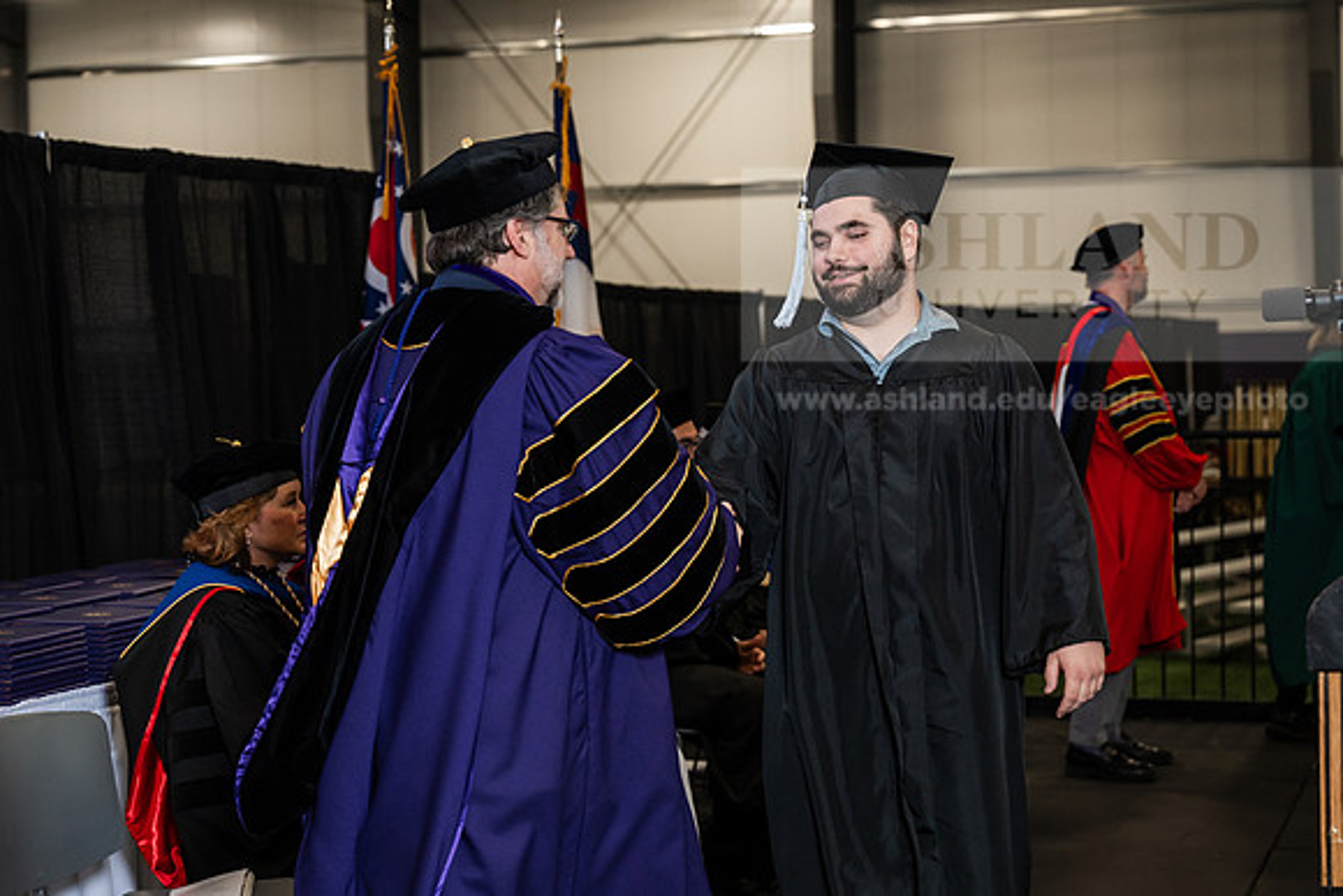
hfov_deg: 28.8
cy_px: 448
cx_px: 672
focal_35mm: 70
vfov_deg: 19.5
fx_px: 2612
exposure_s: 1/200
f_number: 4.5
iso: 1250
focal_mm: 70
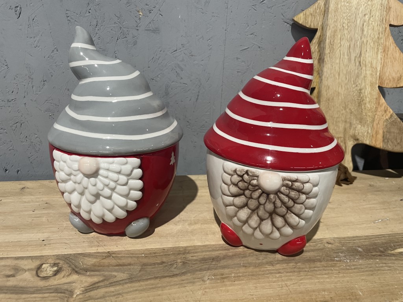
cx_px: 202
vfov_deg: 53.1
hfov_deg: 67.3
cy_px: 151
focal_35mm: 26
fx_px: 303
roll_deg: -3.7
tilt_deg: -20.7
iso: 200
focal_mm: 4.2
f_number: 1.6
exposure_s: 1/60
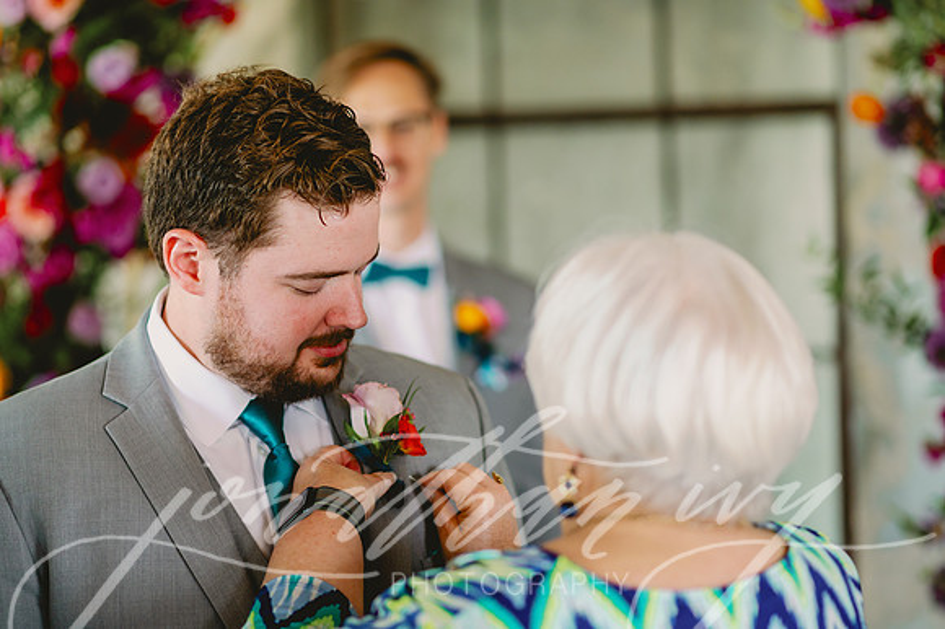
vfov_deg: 16.1
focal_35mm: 85
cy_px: 314
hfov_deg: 23.9
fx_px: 2230
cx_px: 472
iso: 400
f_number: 2.2
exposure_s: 1/160
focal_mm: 85
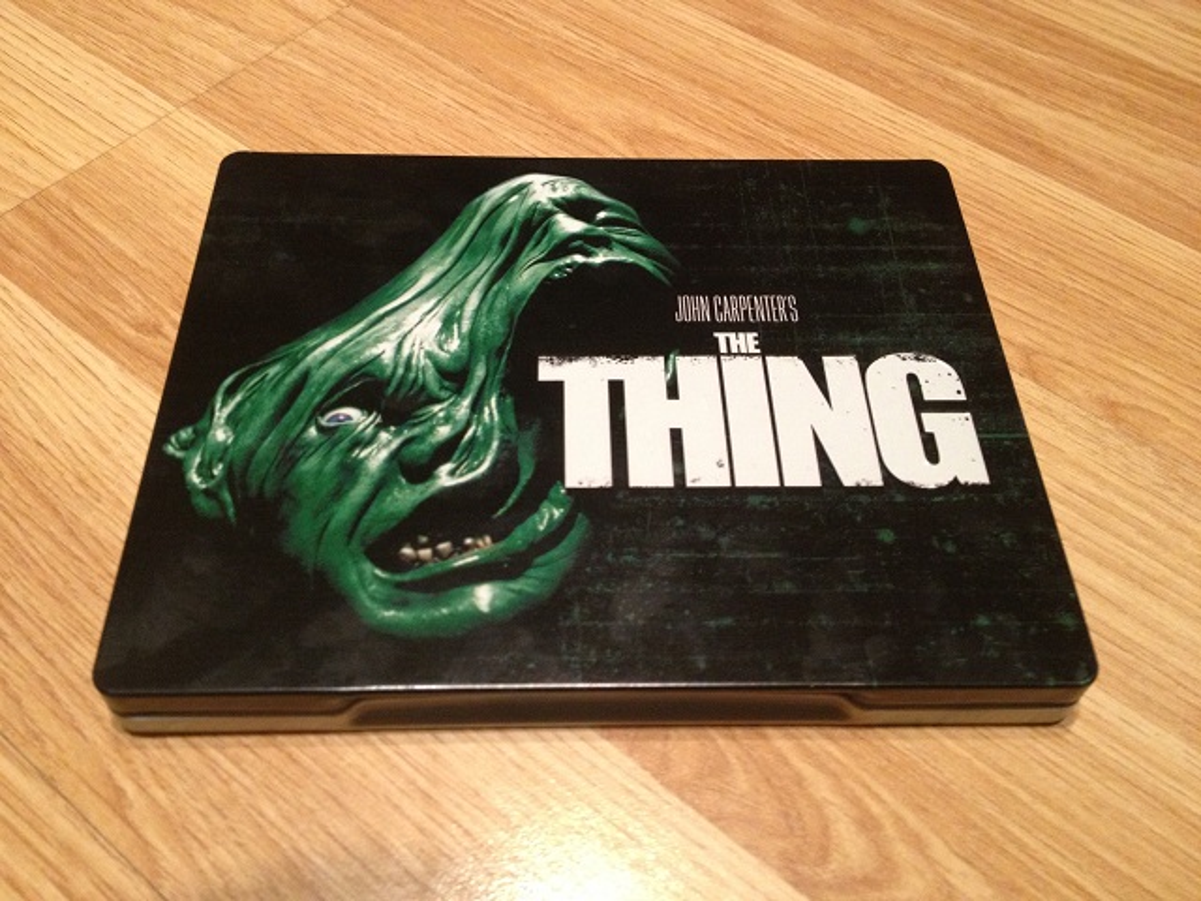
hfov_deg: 52.6
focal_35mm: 35
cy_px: 450
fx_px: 1214
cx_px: 600
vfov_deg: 40.7
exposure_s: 1/20
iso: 320
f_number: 2.4
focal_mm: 4.28
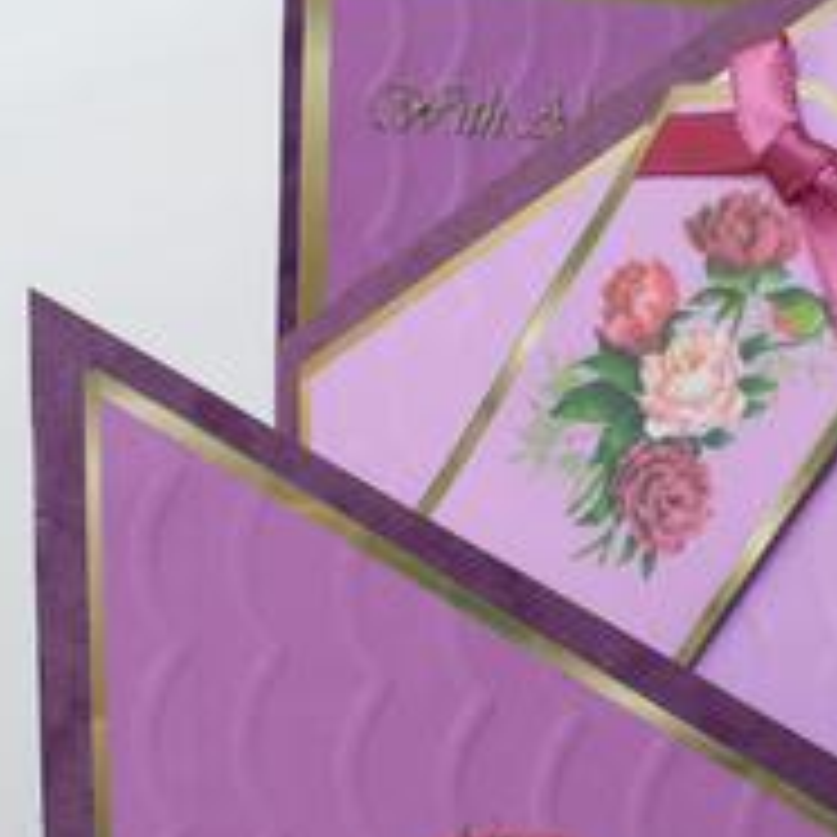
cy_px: 756
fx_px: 2161
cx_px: 531
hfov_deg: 21.9
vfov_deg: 21.4
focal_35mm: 79
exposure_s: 1/100
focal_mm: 6.1
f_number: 2.8
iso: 64
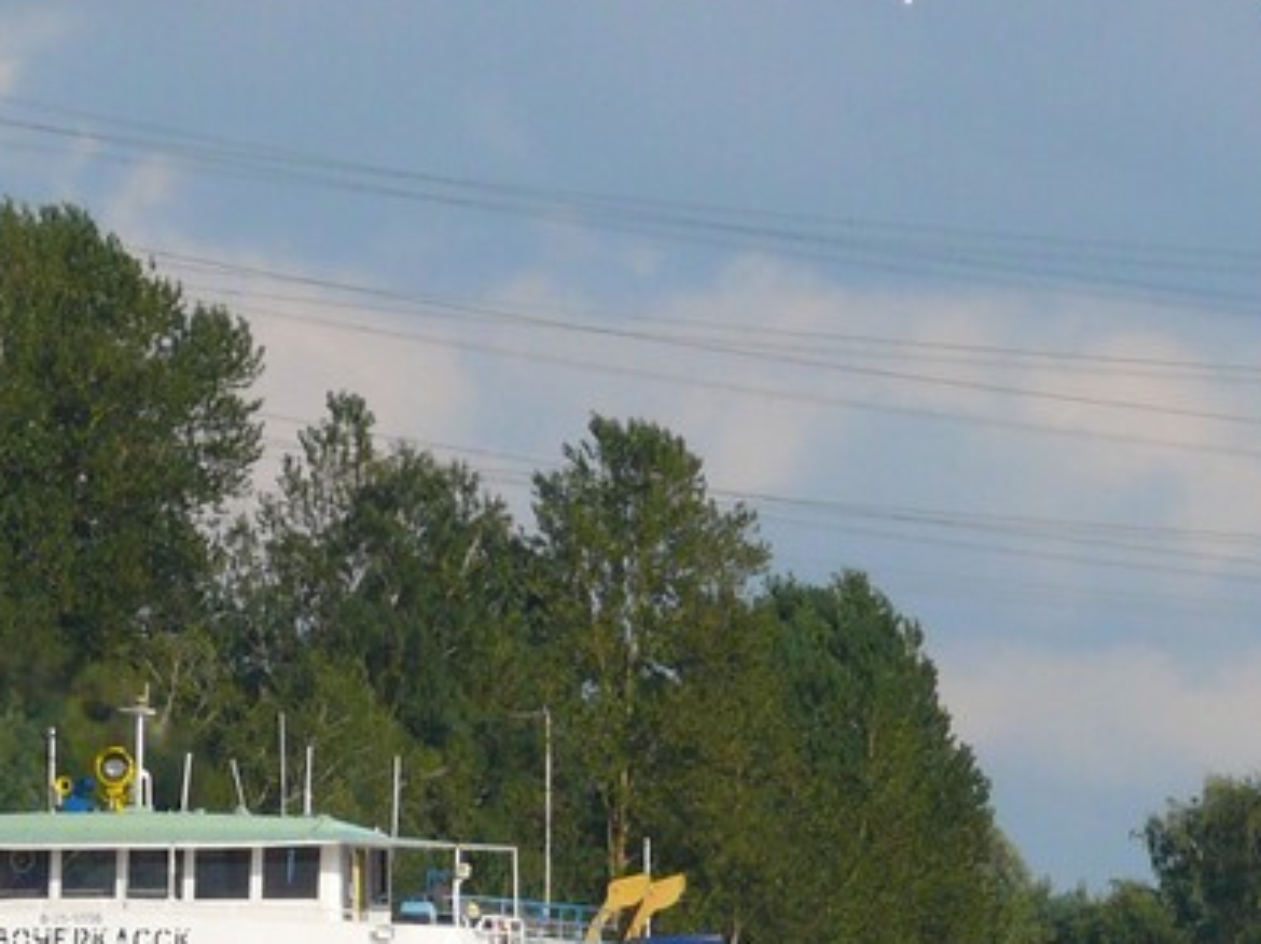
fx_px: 27596
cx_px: -627
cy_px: 648
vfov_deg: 2.0
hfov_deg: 2.6
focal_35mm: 758
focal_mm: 43.9
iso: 100
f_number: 5.6
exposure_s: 1/500
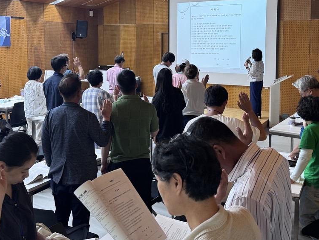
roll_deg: +0.9
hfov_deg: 45.7
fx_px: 378
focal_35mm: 41
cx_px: 148
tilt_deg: -3.8
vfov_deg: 34.6
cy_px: 68
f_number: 1.78
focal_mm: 6.76
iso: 160
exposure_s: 1/60
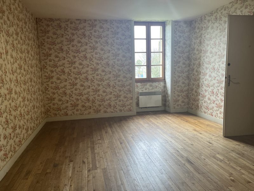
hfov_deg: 67.3
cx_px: 127
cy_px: 96
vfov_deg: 53.1
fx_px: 191
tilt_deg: -8.4
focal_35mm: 26
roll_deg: +1.1
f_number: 1.6
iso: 125
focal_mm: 5.1
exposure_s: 1/112
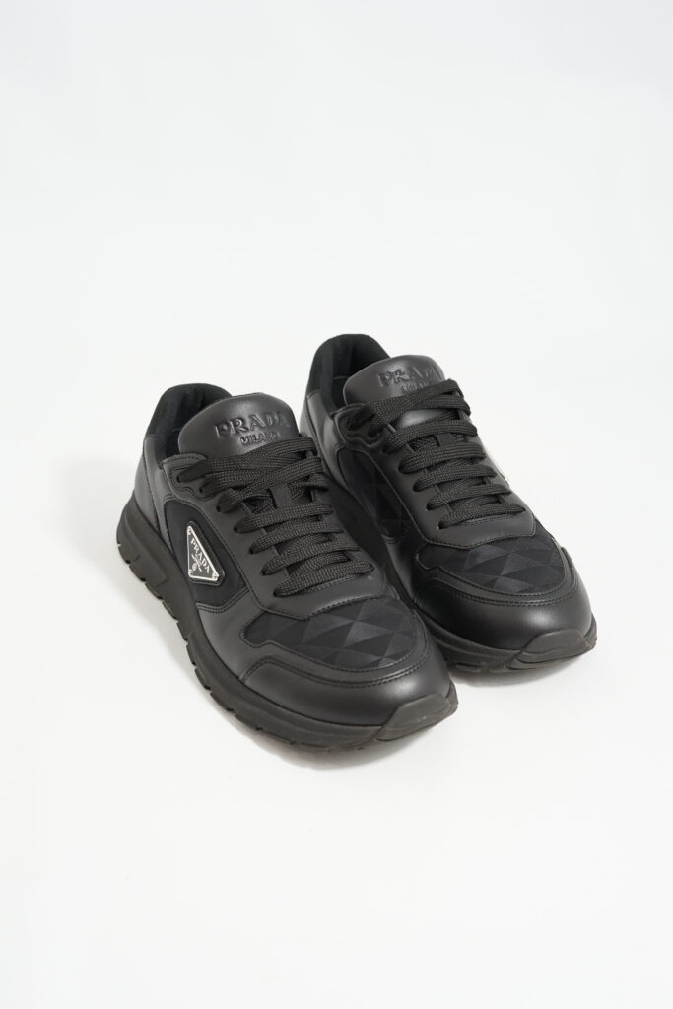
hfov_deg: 27.0
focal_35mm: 50
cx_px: 336
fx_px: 1402
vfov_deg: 39.6
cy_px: 504
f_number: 6.3
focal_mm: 50
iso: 640
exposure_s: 1/20
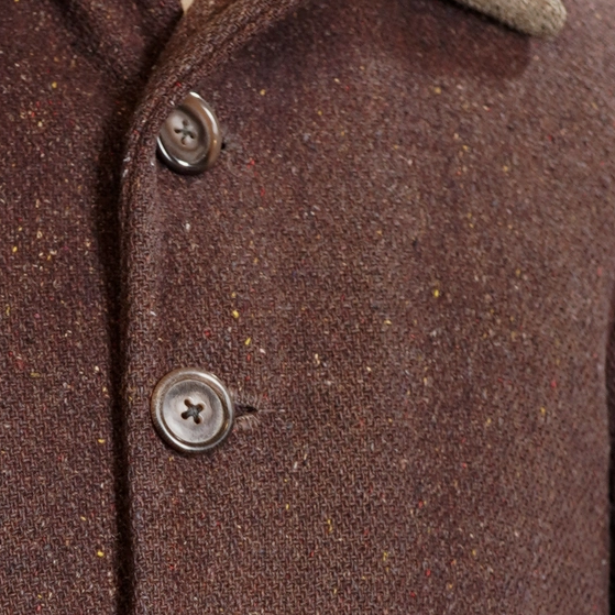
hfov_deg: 8.3
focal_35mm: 210
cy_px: 739
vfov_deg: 8.2
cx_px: 14
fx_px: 4221
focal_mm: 32
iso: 200
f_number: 1.8
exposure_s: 1/100
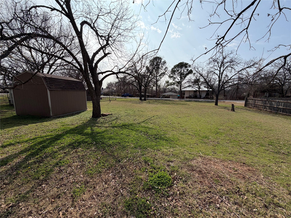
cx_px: 146
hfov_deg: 102.1
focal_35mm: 14
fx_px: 118
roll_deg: +0.2
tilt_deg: -7.8
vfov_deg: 85.7
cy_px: 109
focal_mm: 2.22
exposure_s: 1/1745
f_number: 2.2
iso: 25
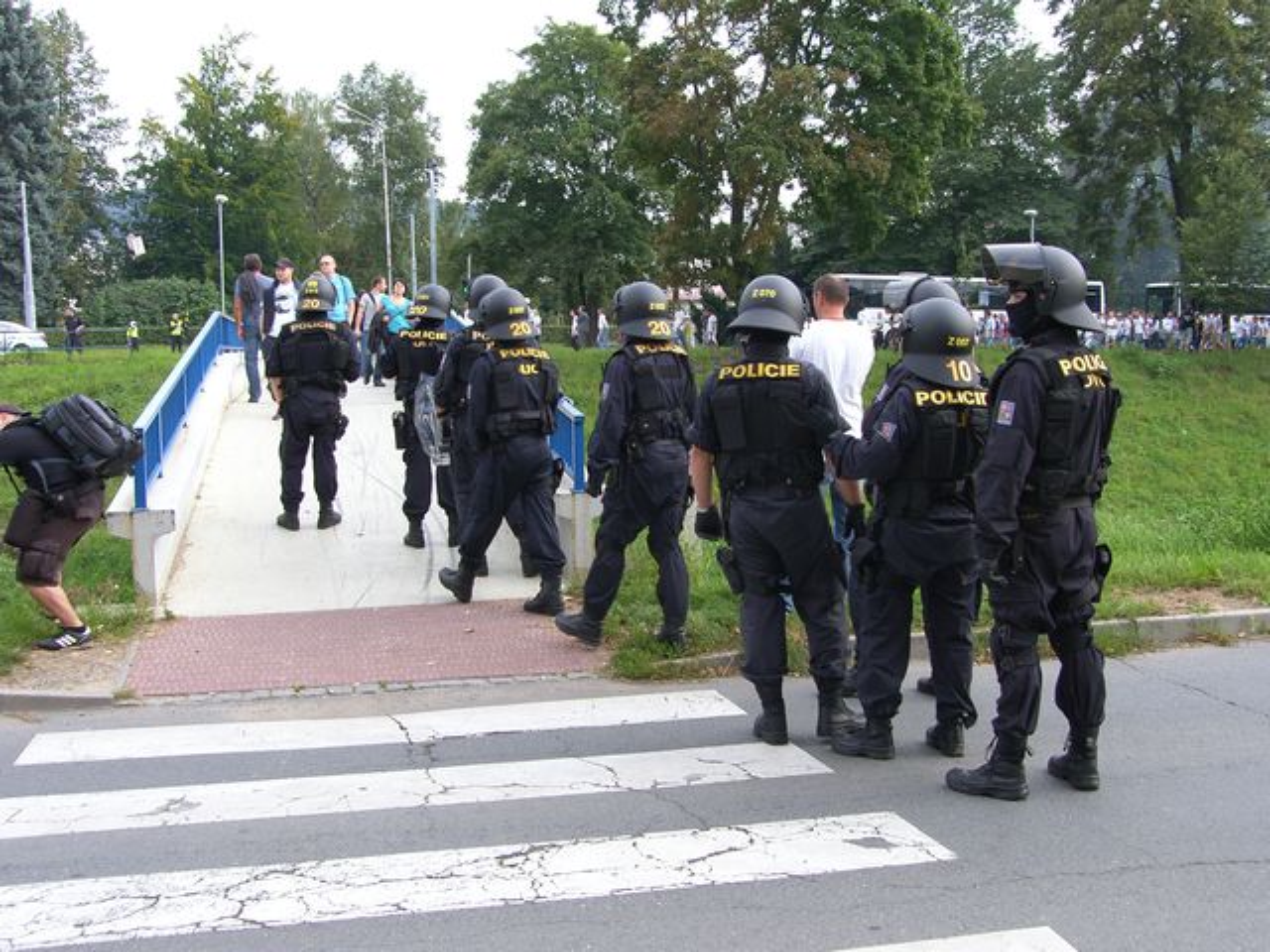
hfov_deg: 52.6
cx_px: 635
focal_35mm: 35
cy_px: 476
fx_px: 1284
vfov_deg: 40.7
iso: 50
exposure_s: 1/125
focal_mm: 9
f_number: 4.6
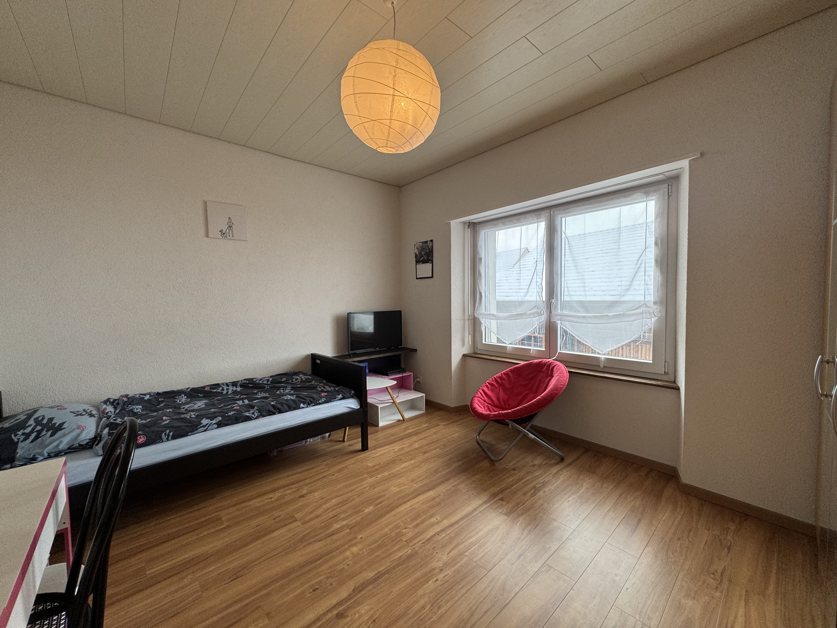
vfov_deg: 85.7
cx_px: 418
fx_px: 339
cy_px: 314
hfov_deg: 102.1
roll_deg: +1.3
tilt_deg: -2.8
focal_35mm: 14
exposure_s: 1/100
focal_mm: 2.22
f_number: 2.2
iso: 80
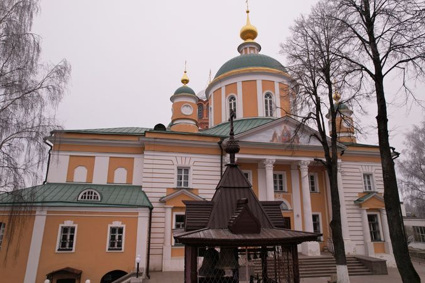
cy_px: 138
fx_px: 272
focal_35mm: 23
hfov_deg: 76.1
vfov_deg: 55.1
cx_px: 210
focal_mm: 8.38
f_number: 2.8
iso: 140
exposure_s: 1/500
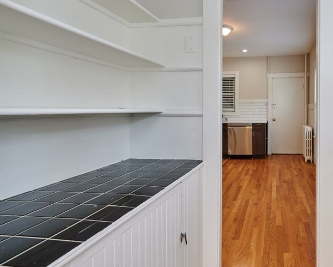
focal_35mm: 22
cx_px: 259
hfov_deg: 68.9
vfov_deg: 62.8
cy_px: 112
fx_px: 217
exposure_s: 1/125
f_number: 5.6
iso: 400
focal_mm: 14
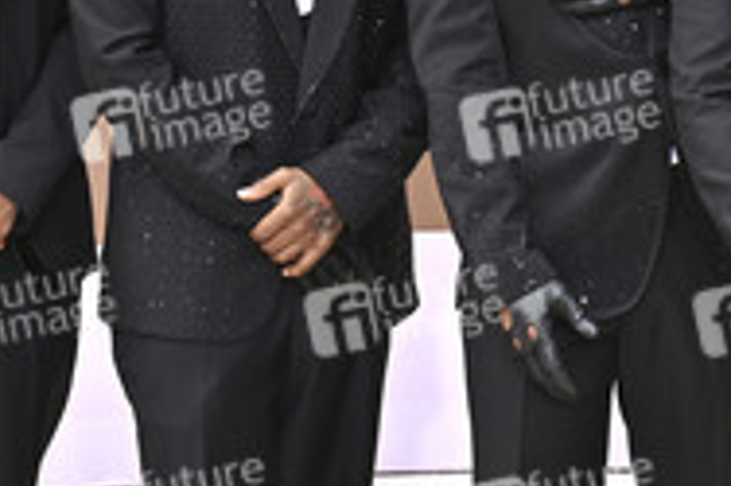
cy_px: 19
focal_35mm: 84
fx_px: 1704
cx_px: 457
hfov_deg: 24.1
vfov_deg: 16.0
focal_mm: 35
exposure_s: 1/320
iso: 400
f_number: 9
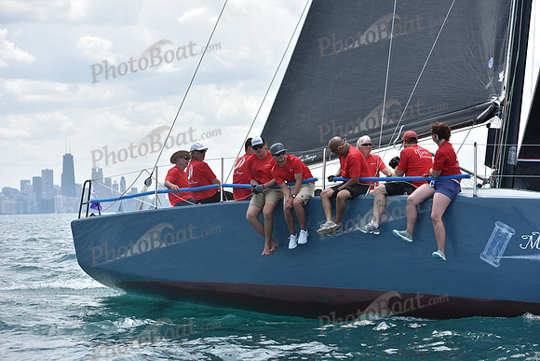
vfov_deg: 17.5
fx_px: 1170
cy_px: 180
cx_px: 270
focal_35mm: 78
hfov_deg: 26.0
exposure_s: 1/1250
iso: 250
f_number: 5
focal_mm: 78
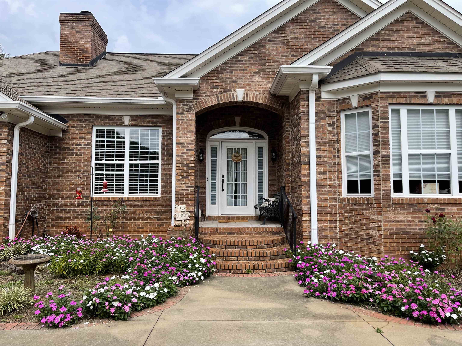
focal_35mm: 26
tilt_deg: +3.3
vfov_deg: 53.1
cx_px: 231
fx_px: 347
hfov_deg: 67.3
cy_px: 173
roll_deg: -0.1
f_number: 1.6
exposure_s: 1/1912
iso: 32
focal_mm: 5.1
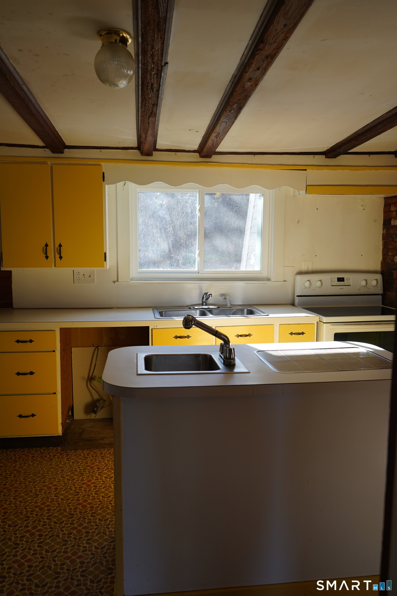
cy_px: 298
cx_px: 198
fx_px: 463
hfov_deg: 46.4
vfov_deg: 65.5
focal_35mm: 28
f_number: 4
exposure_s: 1/60
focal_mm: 28
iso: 125
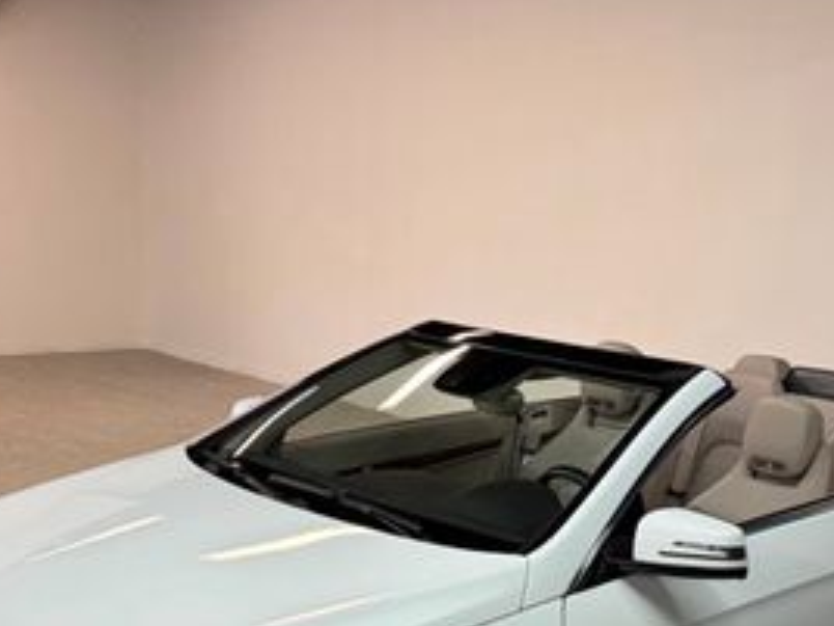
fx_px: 1494
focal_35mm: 62
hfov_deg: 31.2
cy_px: 663
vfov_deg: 22.5
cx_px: 448
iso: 80
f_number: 1.6
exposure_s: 1/60
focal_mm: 5.96
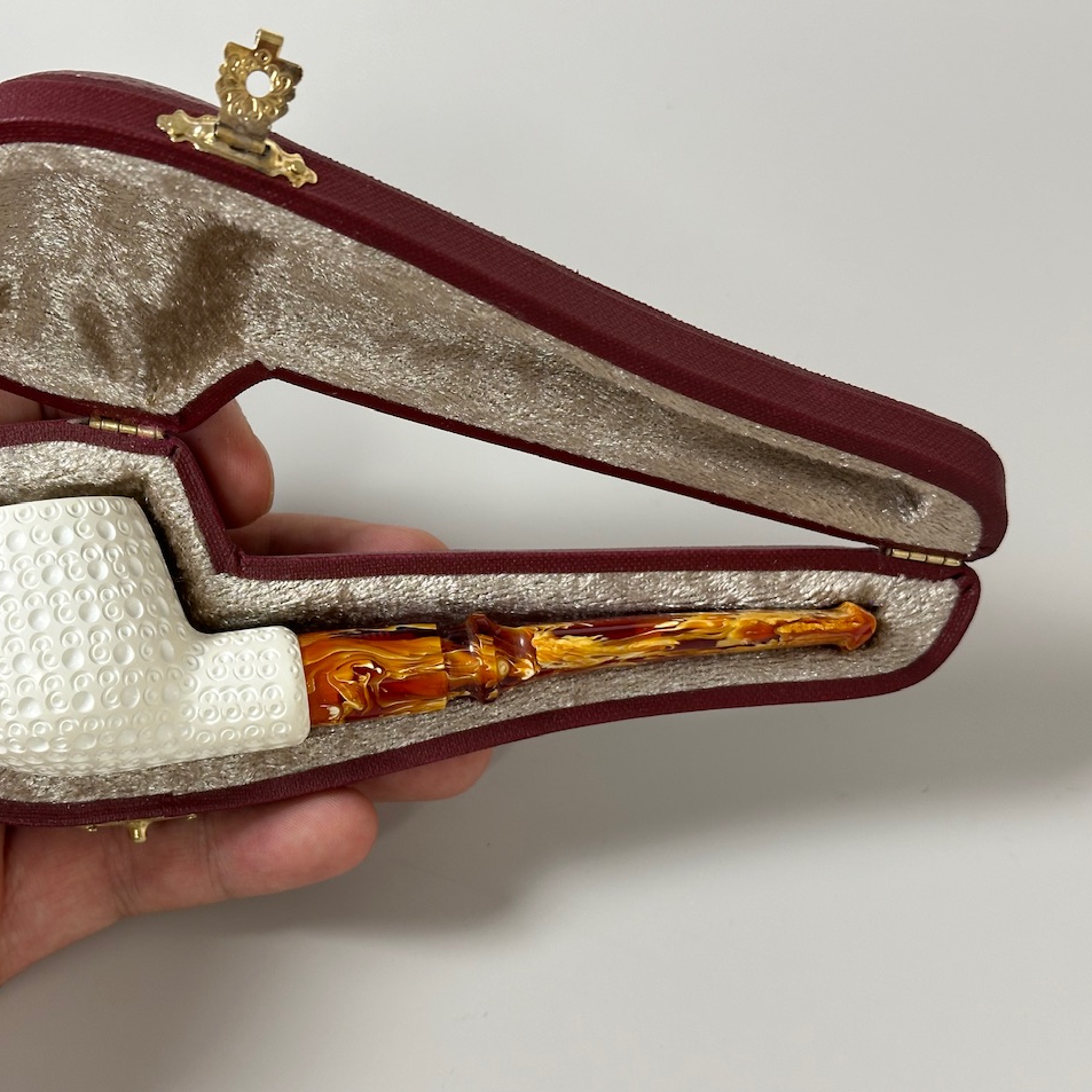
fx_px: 2034
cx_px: 371
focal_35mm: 57
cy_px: 545
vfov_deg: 30.0
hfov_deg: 29.9
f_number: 1.78
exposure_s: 1/50
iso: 100
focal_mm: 6.86
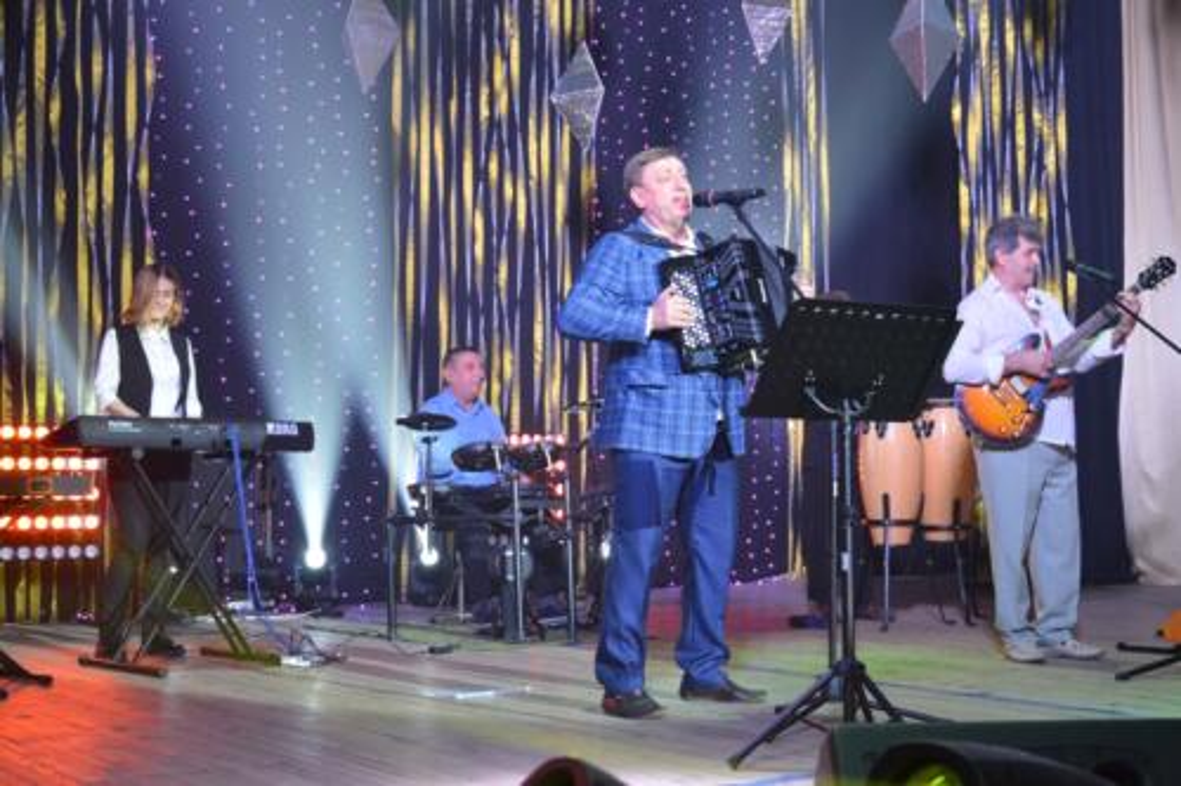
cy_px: 393
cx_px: 590
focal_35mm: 48
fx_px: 1574
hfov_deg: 41.1
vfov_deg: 28.1
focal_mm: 32
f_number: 4.2
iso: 1250
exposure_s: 1/60
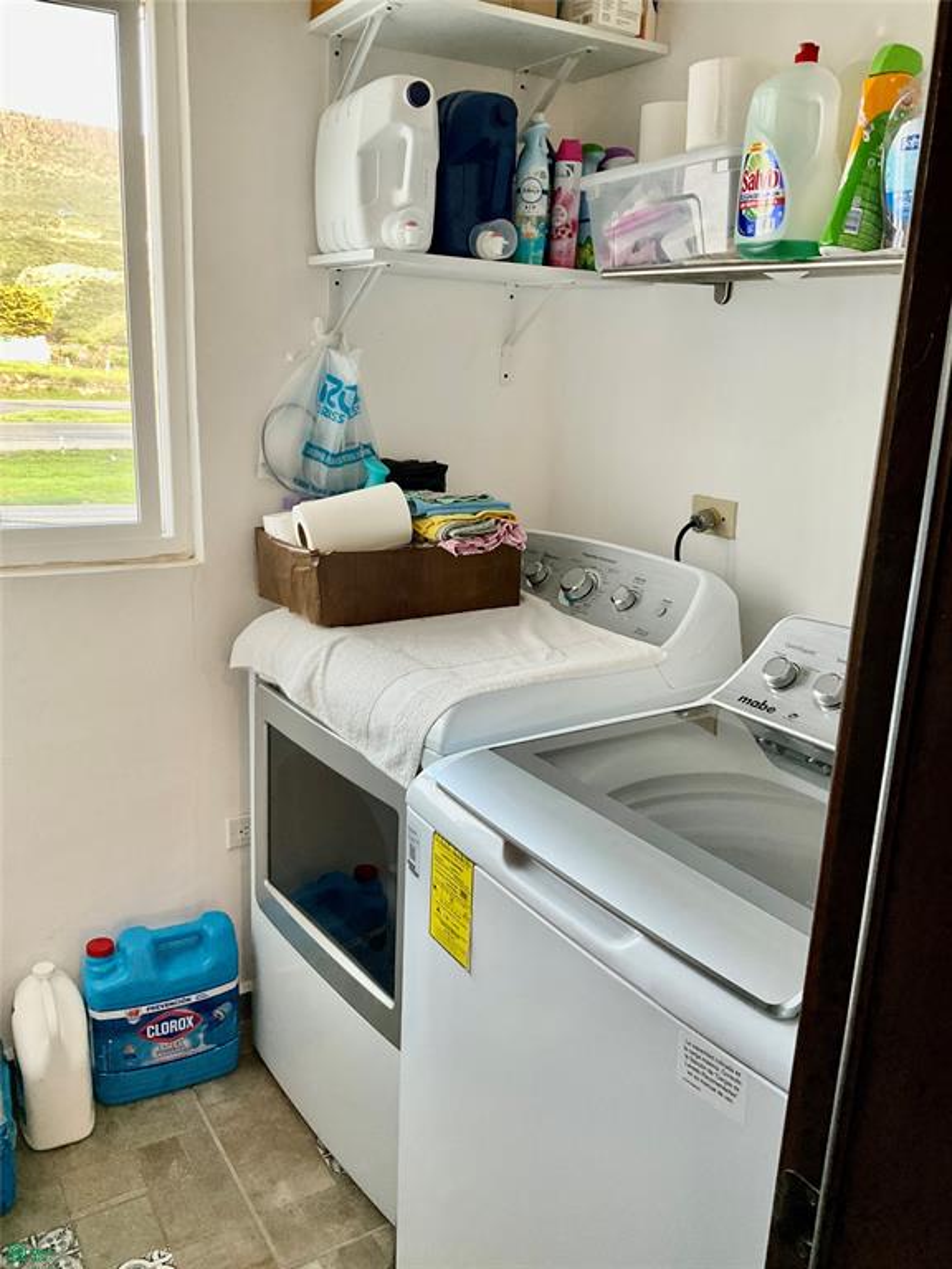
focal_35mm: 29
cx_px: 476
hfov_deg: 48.2
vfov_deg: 61.7
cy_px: 634
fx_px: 1063
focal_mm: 3
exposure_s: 1/60
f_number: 1.8
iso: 160
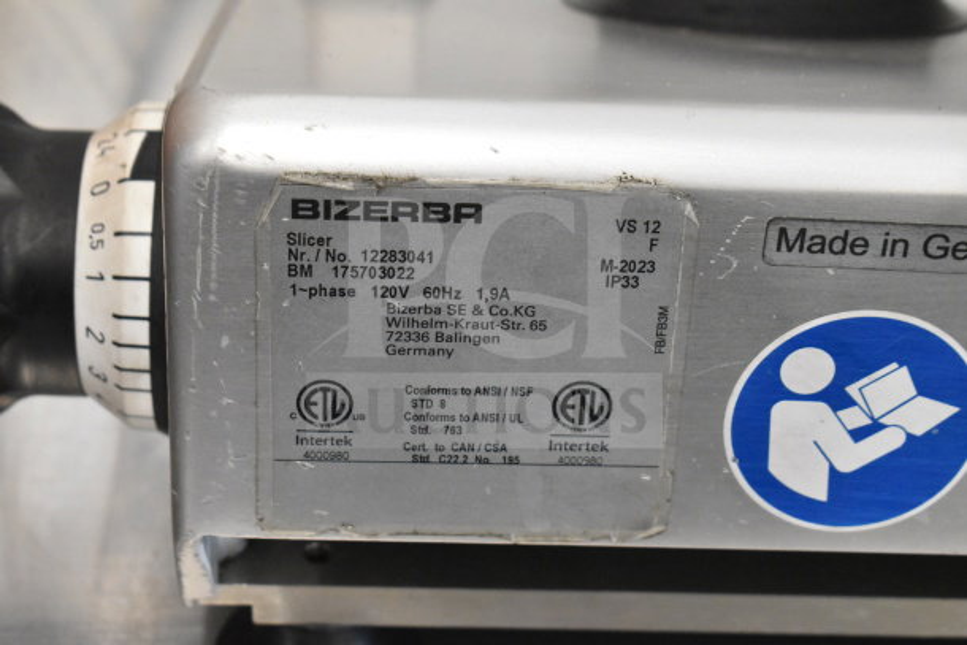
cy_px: 322
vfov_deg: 16.6
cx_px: 484
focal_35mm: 82
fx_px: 2216
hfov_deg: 24.6
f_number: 6.3
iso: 6400
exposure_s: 1/160
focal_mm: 55
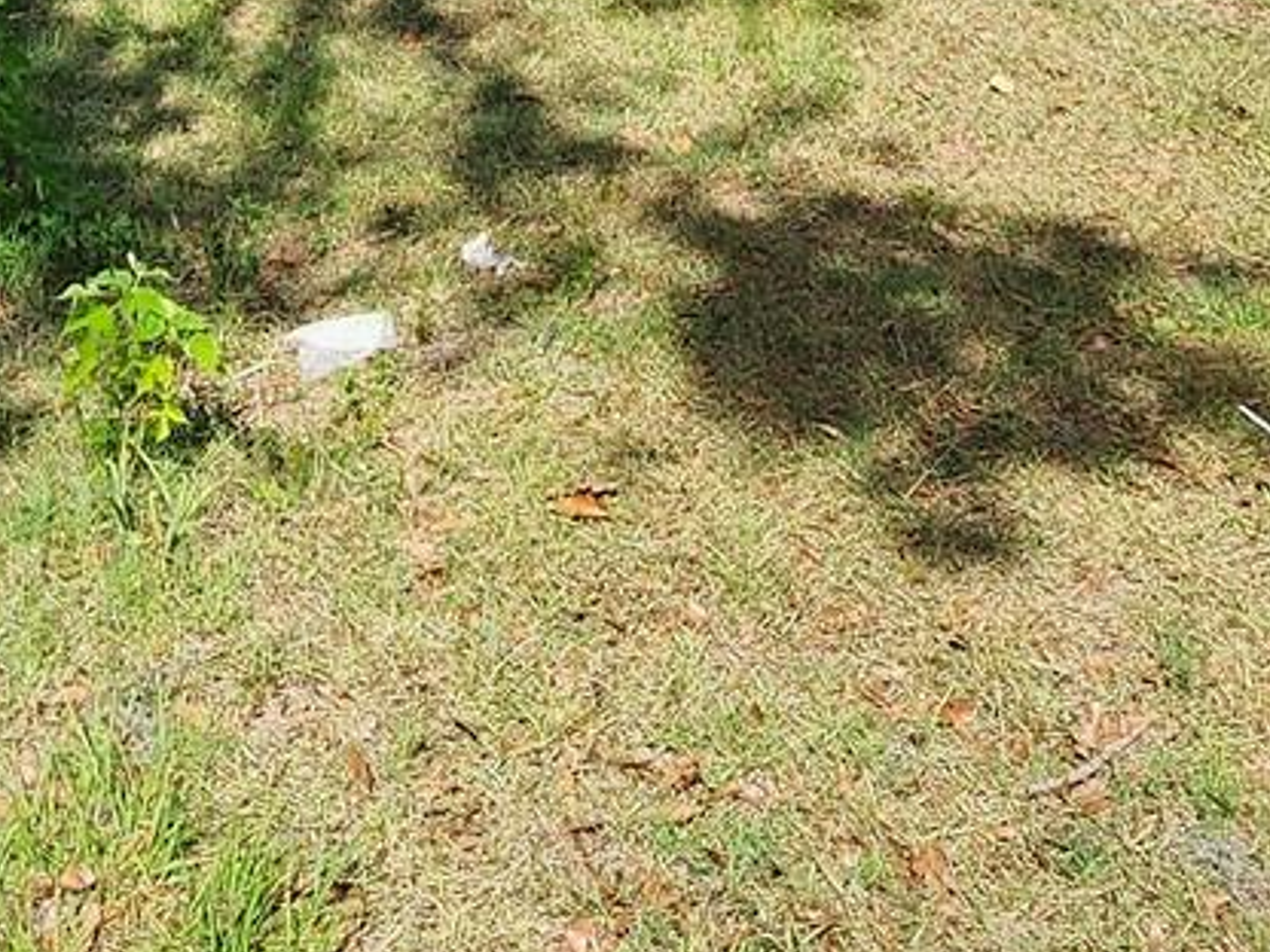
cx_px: 299
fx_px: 1834
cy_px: -211
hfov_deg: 37.2
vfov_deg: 25.8
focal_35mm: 50
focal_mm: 2.2
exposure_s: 1/1361
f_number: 2.2
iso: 50
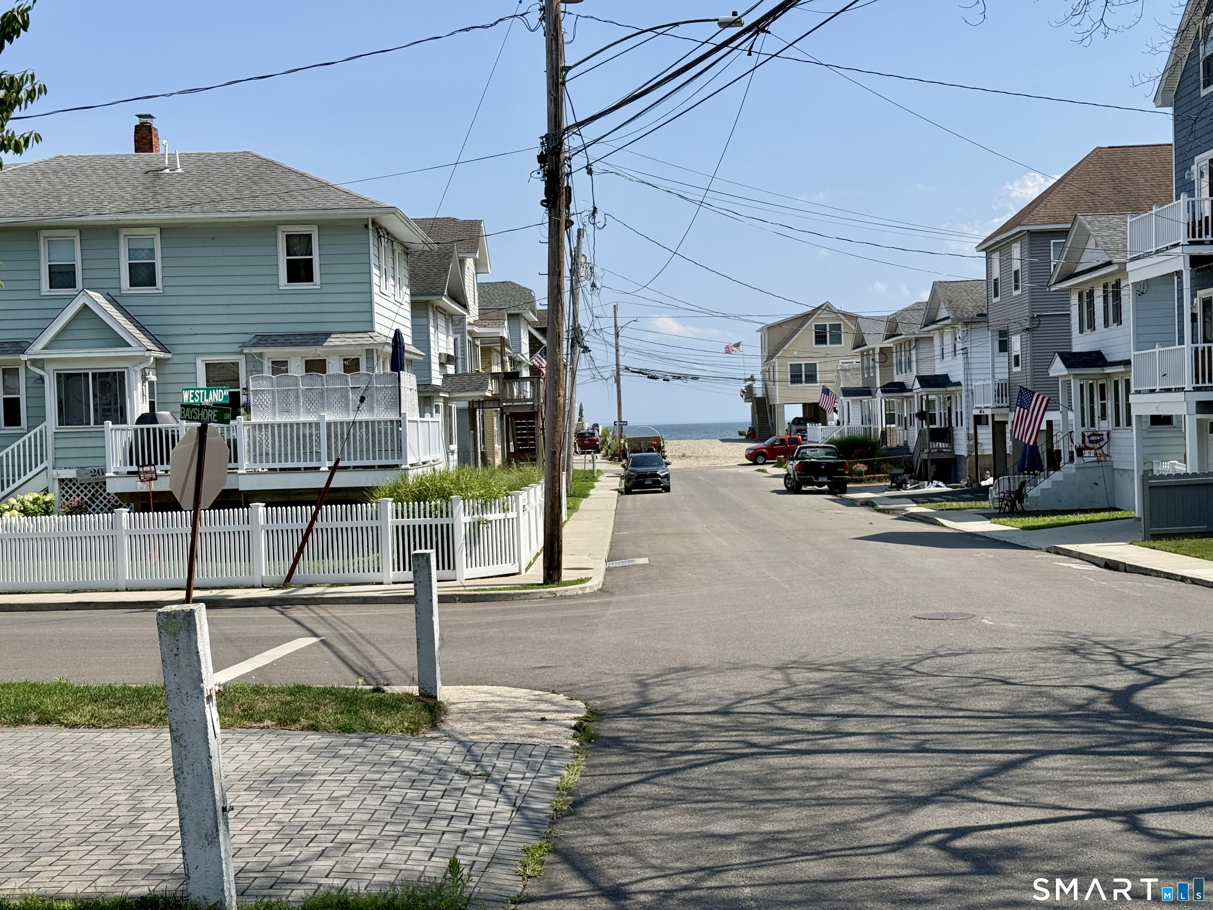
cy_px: 455
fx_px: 1682
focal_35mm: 48
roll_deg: +1.2
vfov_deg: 30.3
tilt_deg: +0.2
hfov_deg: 39.7
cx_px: 606
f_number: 1.78
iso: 64
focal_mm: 6.76
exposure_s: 1/6024
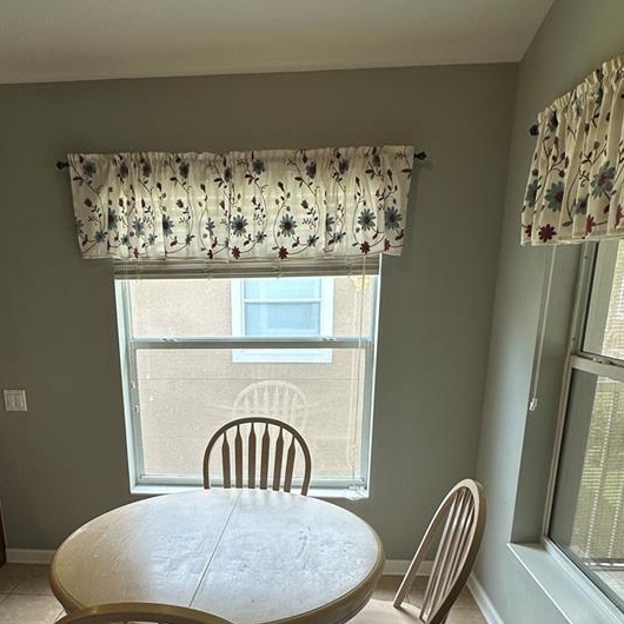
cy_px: 458
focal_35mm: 28
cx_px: 254
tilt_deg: -15.4
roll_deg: +0.2
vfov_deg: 54.9
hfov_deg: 56.9
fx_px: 571
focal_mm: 2.22
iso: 50
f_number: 2.2
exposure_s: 1/120
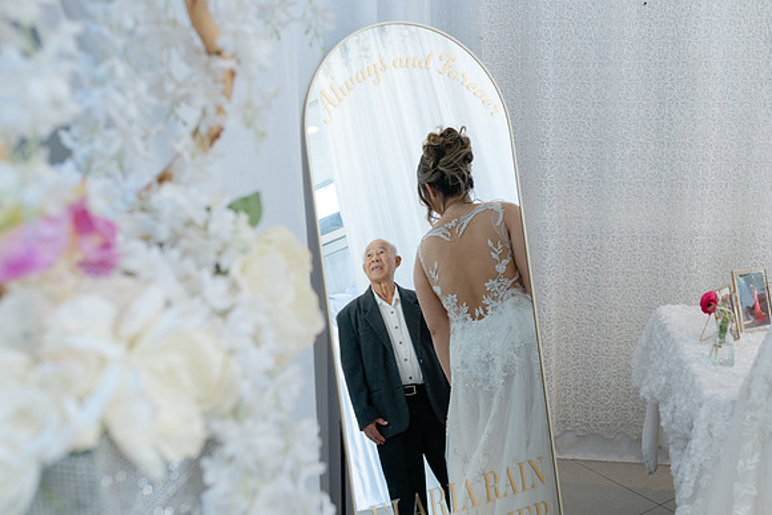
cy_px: 258
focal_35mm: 35
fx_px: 751
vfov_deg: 37.9
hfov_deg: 54.4
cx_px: 386
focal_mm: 35
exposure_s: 1/200
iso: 400
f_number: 4
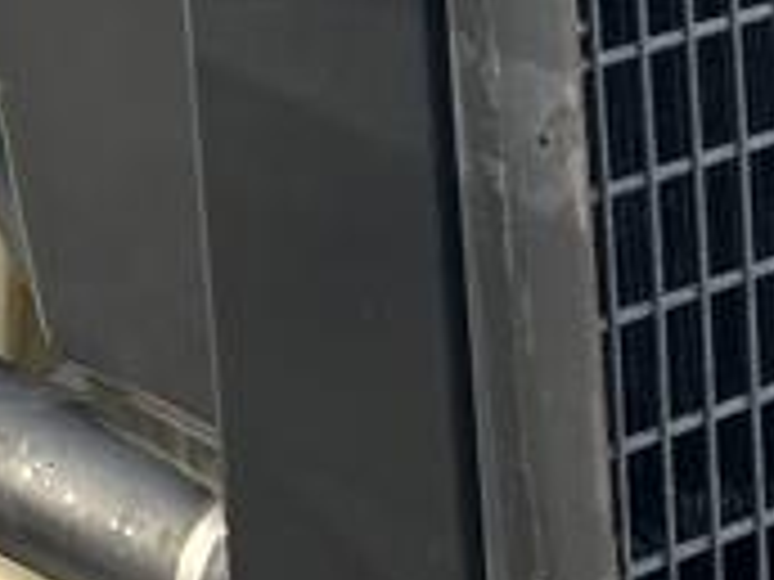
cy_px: -400
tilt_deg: -11.2
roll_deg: +2.3
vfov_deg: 7.5
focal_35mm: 194
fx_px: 4338
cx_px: 32
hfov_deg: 10.1
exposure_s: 1/974
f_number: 1.5
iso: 50
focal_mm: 5.7
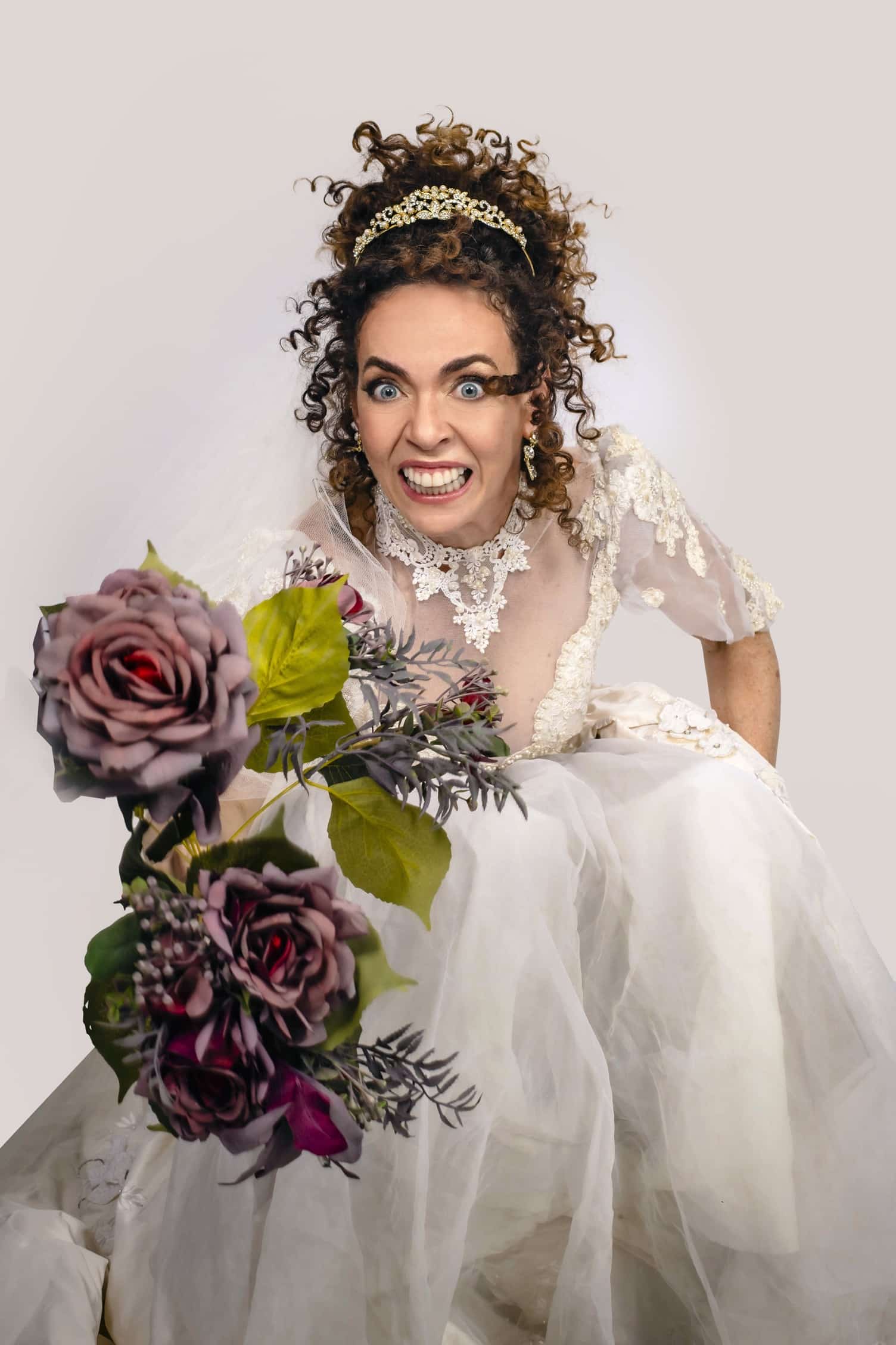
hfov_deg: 27.0
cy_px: 672
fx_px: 1867
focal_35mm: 50
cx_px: 448
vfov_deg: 39.6
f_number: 10
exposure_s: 1/160
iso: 80
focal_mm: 50
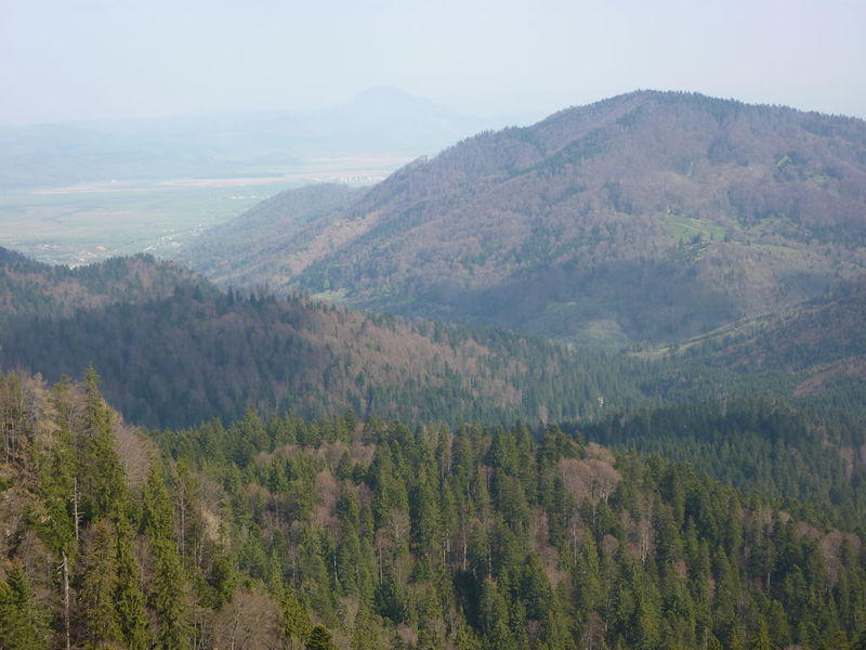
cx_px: 433
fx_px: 1676
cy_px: 325
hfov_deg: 29.0
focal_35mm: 67
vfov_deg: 21.9
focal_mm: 11
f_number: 4.1
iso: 80
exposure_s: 1/320
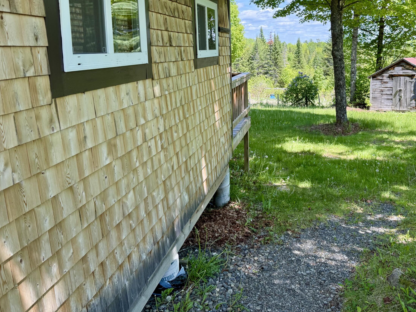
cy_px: 111
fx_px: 397
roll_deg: +0.5
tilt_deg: -8.1
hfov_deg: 54.8
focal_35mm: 33
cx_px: 255
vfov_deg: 42.5
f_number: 1.78
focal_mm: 6.76
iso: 100
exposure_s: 1/589
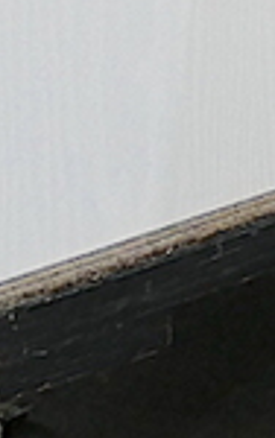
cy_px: -558
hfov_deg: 3.0
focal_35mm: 442
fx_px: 5290
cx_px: 497
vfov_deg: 4.6
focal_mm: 11.7
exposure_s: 1/15
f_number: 4.4
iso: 200
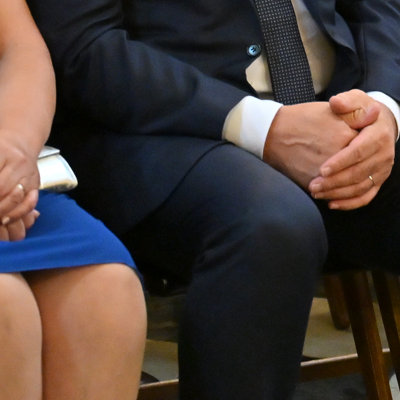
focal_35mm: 215
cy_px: -62
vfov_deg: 8.1
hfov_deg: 8.0
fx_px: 2811
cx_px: 528
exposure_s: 1/200
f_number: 4
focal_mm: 60
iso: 5000
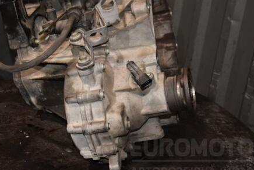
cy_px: 70
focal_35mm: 66
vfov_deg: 20.6
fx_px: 466
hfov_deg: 30.5
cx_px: 119
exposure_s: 1/60
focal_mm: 32
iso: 800
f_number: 5
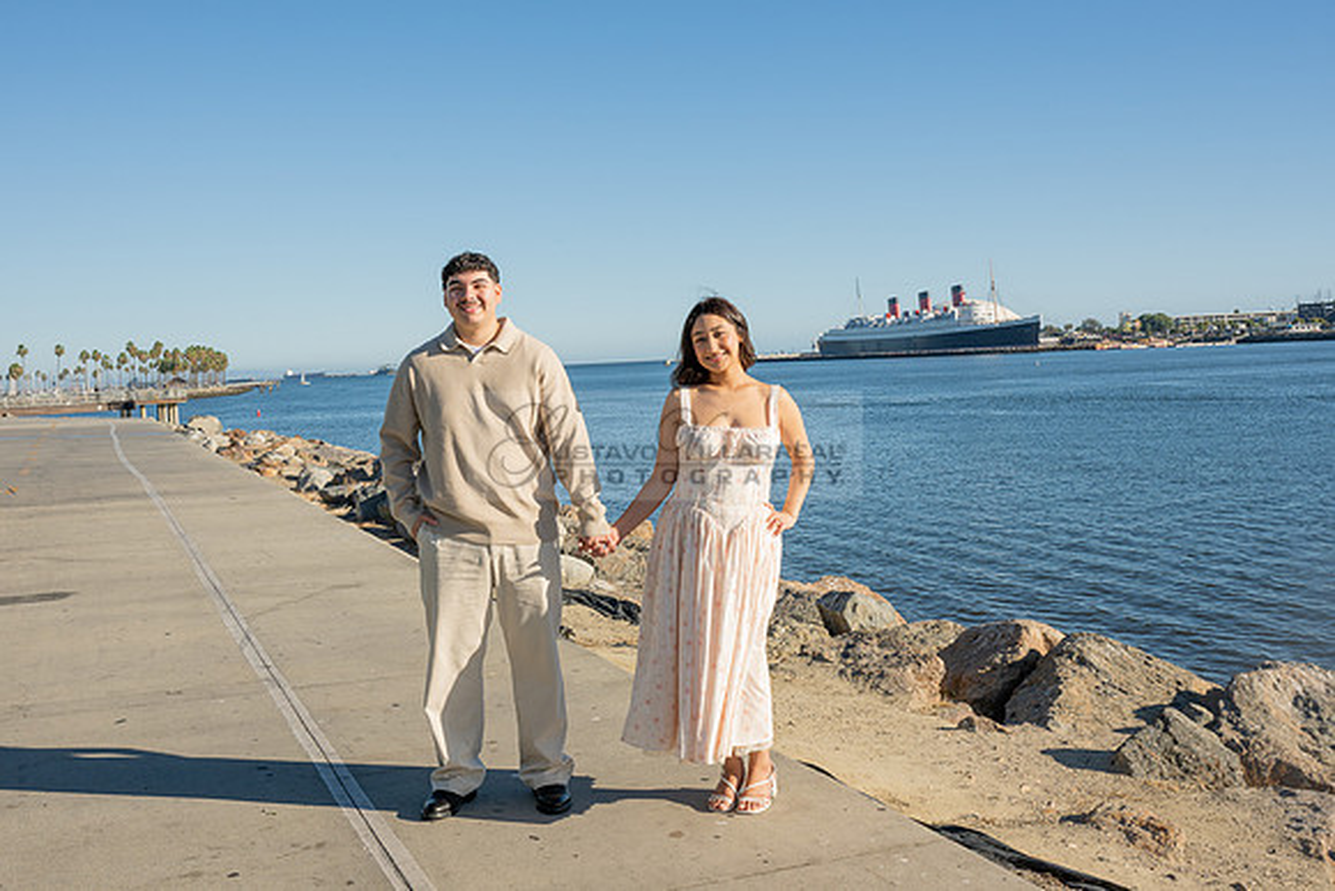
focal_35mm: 38
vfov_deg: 35.3
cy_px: 424
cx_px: 668
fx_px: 1401
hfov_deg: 51.0
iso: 200
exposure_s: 1/200
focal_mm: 36
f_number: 14
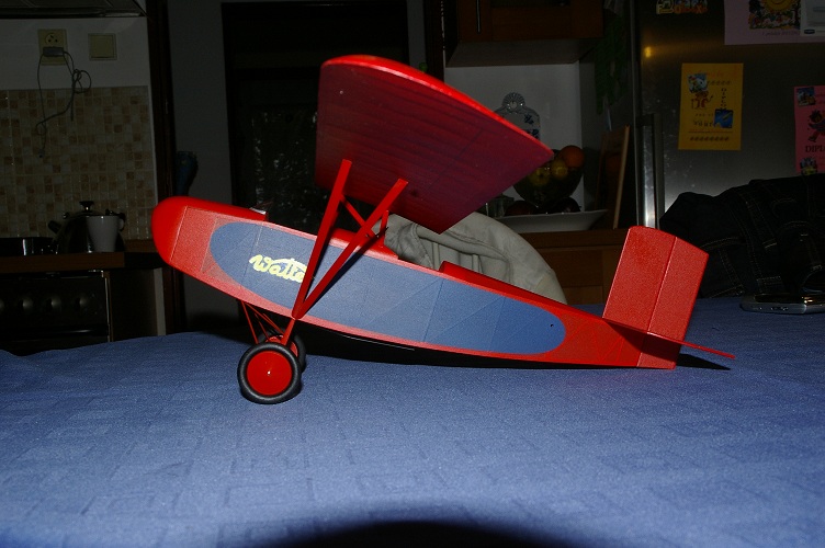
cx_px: 412
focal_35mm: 42
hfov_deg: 46.4
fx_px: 962
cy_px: 274
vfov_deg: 31.8
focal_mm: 28
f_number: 16
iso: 400
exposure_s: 1/45
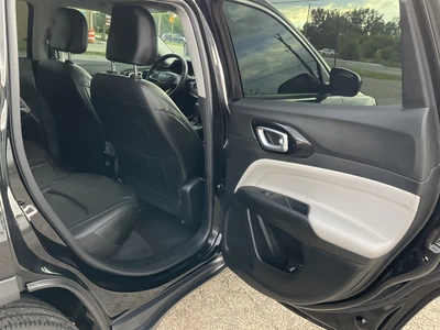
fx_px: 369
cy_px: 165
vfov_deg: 48.2
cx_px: 220
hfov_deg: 61.7
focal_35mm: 29
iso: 125
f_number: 1.8
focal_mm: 3
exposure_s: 1/60
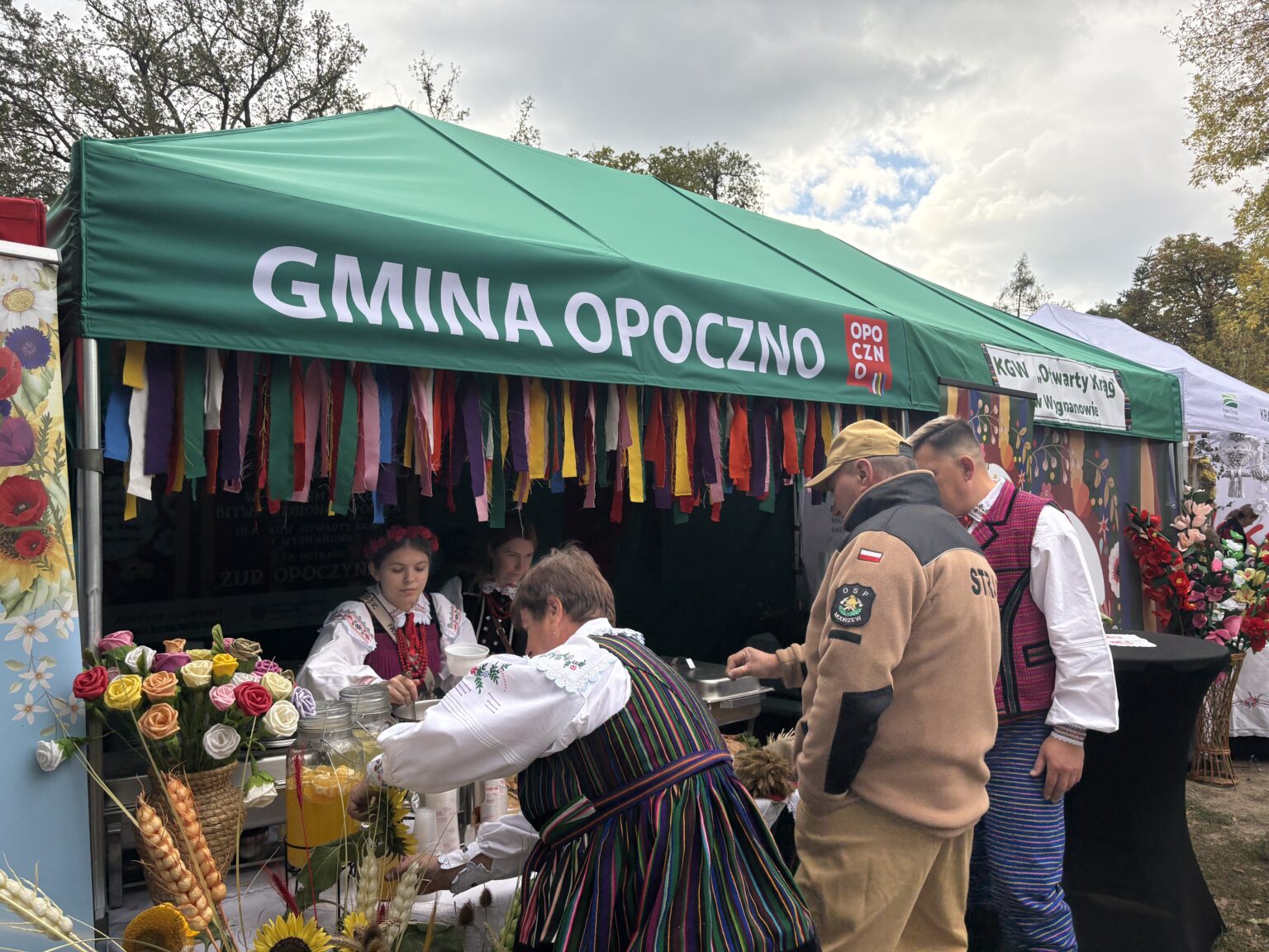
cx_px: 634
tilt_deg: +0.9
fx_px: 953
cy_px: 476
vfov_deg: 53.1
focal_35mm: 26
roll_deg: -2.9
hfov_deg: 67.3
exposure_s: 1/1799
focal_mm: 5.96
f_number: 1.6
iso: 50
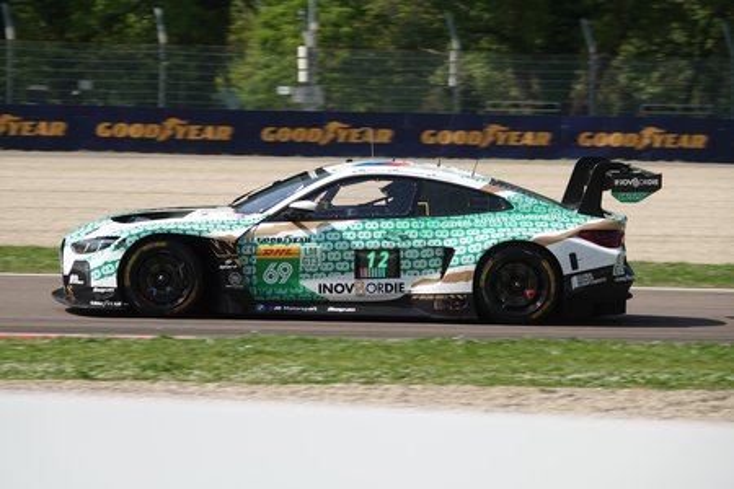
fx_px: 3344
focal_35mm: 164
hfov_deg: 12.5
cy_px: 244
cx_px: 367
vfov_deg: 8.4
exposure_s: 1/800
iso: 100
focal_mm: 60.29
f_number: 4
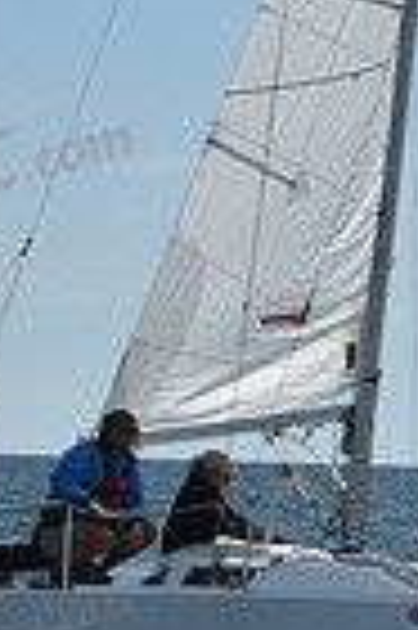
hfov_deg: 4.7
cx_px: 366
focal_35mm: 291
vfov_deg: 7.0
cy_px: -90
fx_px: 5080
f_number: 11
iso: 320
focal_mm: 70
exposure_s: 1/1000
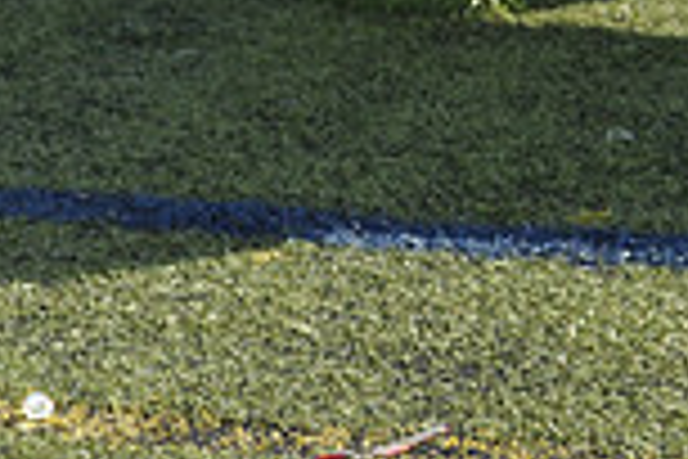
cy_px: -364
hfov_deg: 7.6
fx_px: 5064
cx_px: 1151
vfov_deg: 5.1
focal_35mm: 265
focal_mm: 70
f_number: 8
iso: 200
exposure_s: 1/160
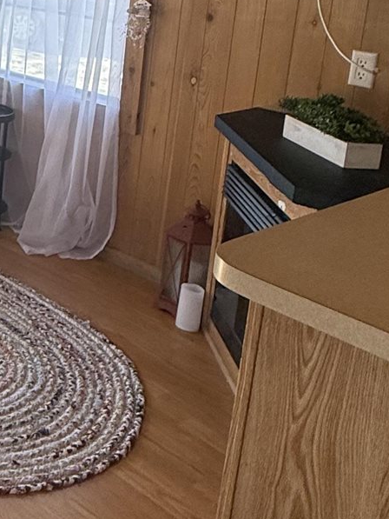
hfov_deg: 21.3
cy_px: 57
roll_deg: -0.1
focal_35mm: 54
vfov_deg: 33.7
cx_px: -241
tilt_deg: -9.7
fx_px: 809
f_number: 2.2
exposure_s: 1/120
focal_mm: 2.22
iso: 100
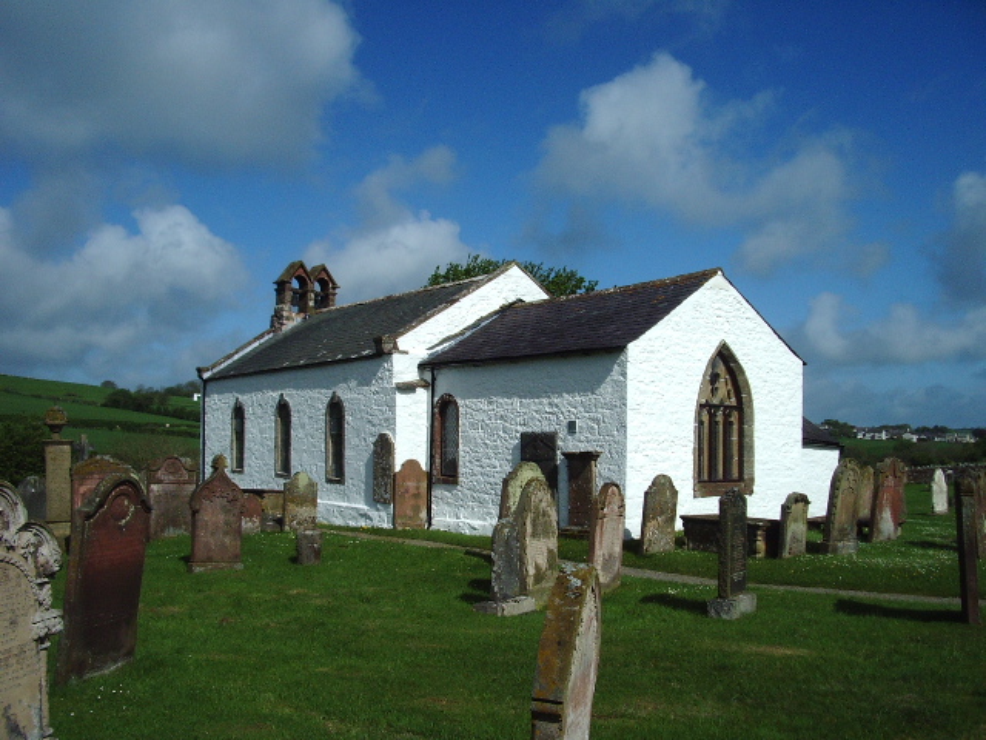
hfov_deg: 52.6
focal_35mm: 35
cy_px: 370
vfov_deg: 40.7
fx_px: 997
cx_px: 493
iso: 200
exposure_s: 1/2000
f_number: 4.3
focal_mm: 5.8
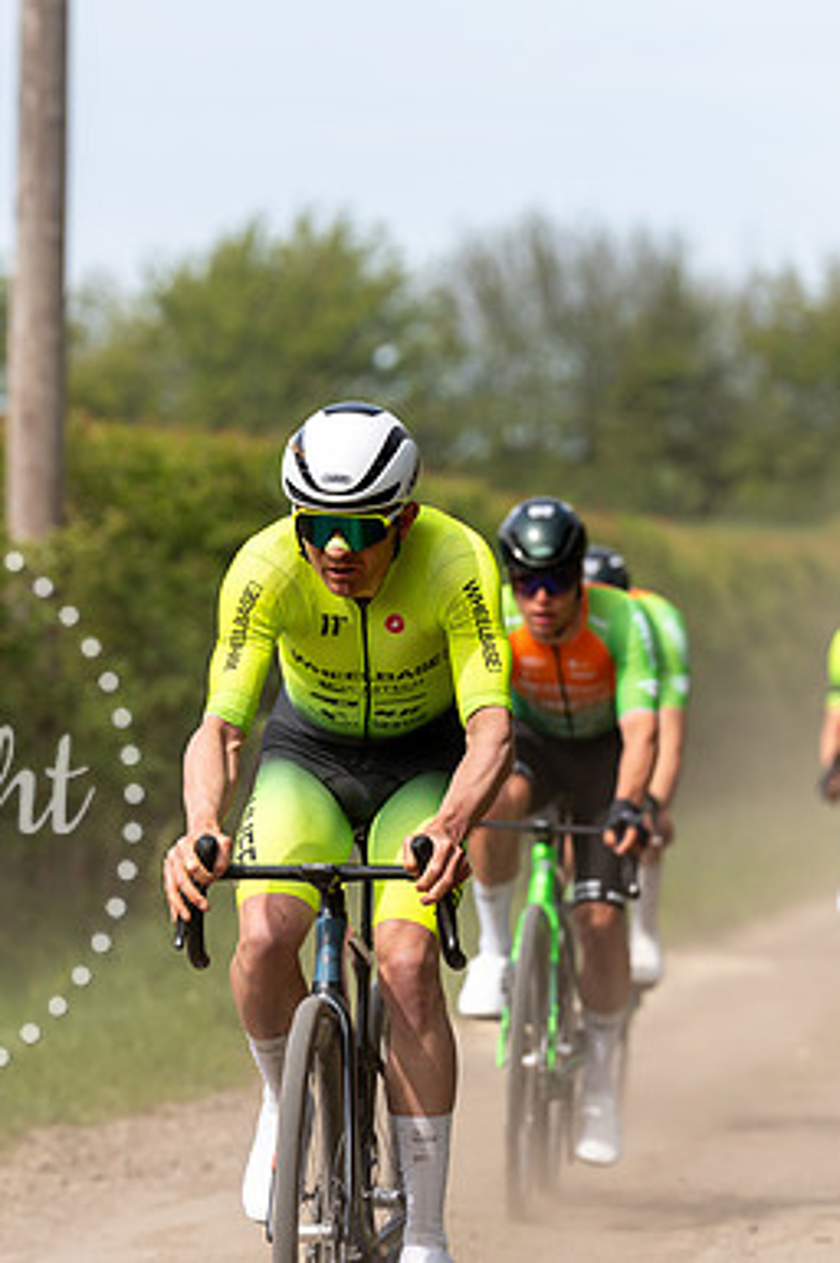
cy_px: 632
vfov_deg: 7.4
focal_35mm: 279
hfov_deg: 4.9
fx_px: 9782
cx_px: 345
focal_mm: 185
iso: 200
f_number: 5
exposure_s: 1/1000
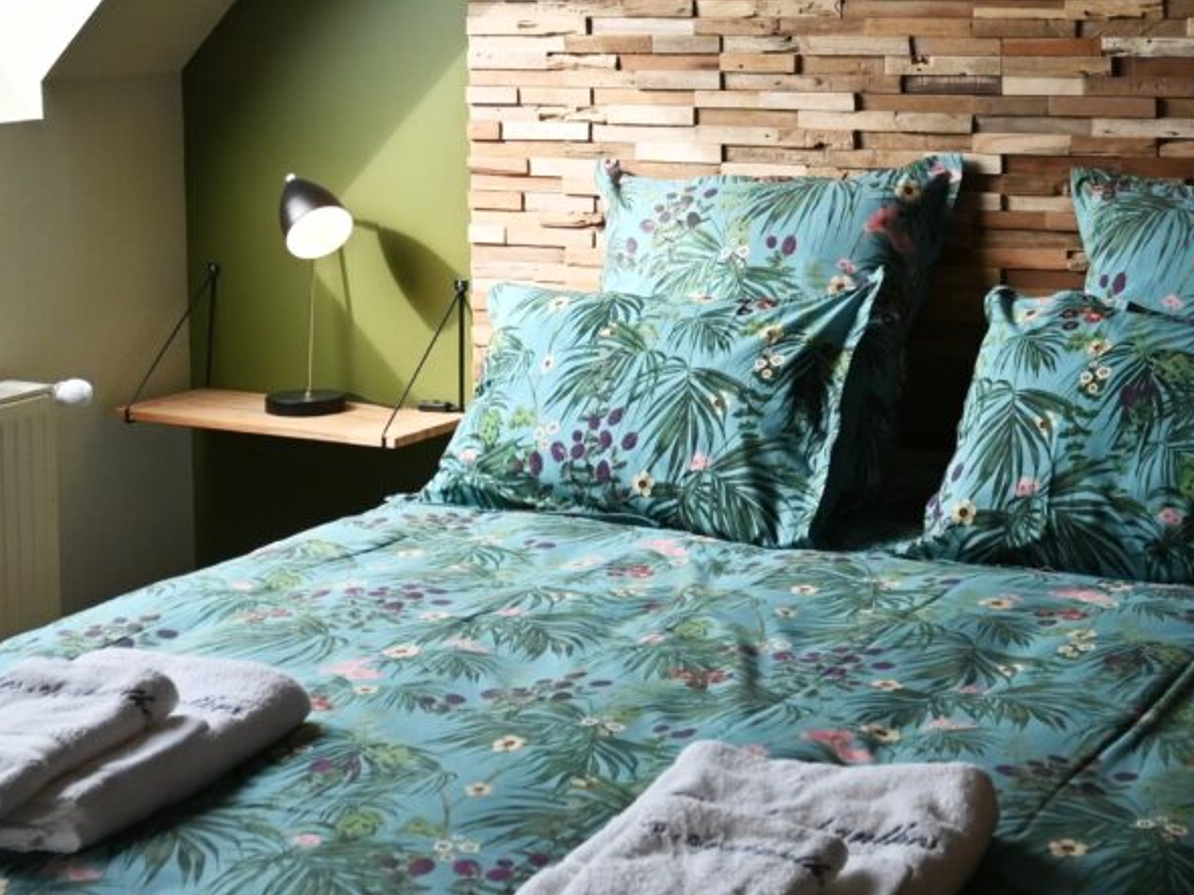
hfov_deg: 46.8
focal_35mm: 40
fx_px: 1379
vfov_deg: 35.9
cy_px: 445
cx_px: 588
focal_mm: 16
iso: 320
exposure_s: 1/250
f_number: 4
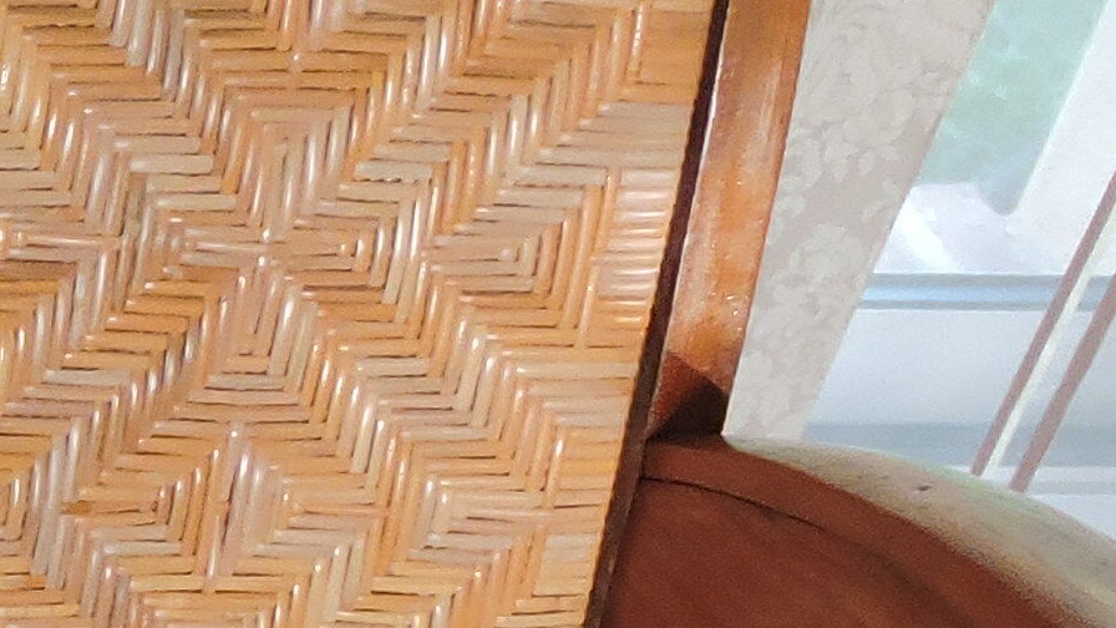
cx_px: -1122
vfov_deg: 7.1
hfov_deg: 11.5
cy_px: 1063
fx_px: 4971
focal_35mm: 168
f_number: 3.5
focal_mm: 5.4
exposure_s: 1/30
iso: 360
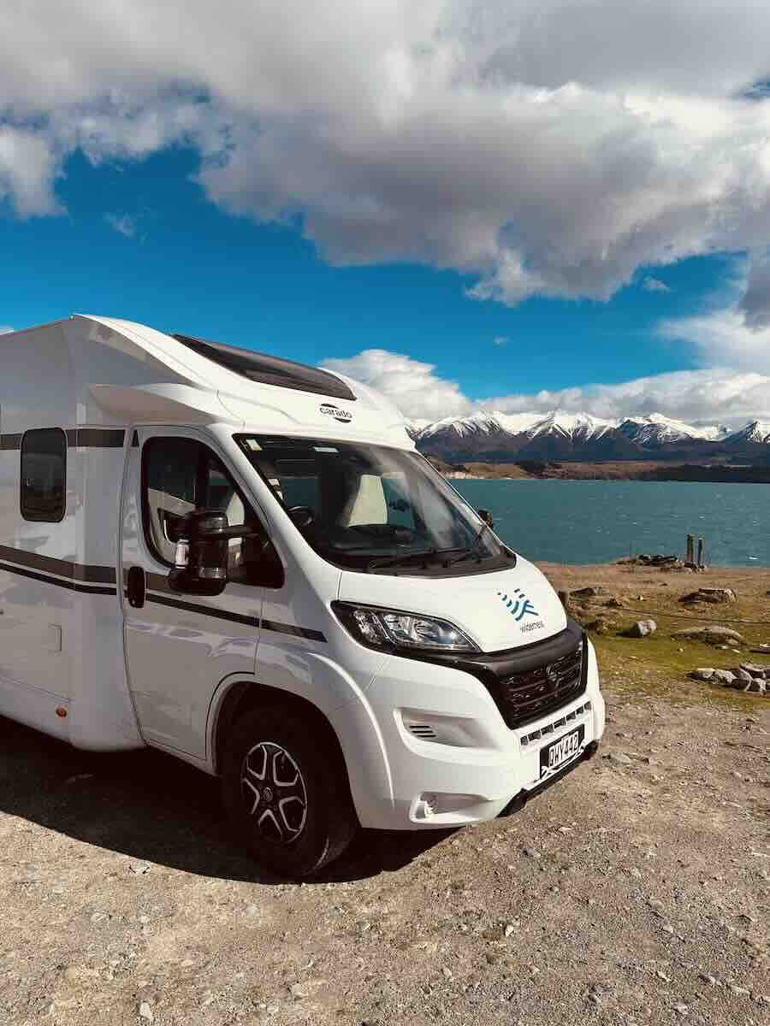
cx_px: 385
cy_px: 513
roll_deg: -1.7
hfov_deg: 56.8
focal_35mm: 24
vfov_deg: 71.6
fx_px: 712
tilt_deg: -2.7
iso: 80
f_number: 1.78
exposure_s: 1/9709
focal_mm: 6.86
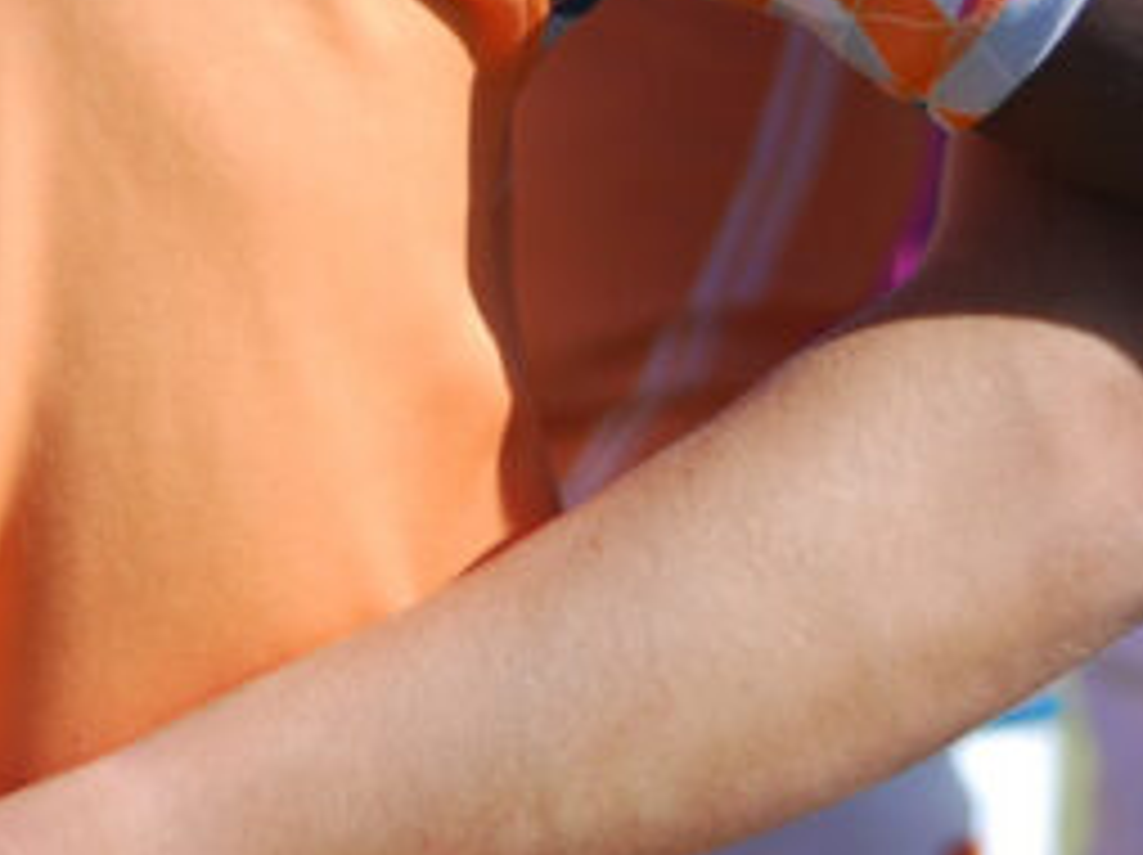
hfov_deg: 4.2
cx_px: -513
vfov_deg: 3.2
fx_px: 15373
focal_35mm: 466
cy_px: -511
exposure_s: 1/800
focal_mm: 80
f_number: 4.8
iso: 200
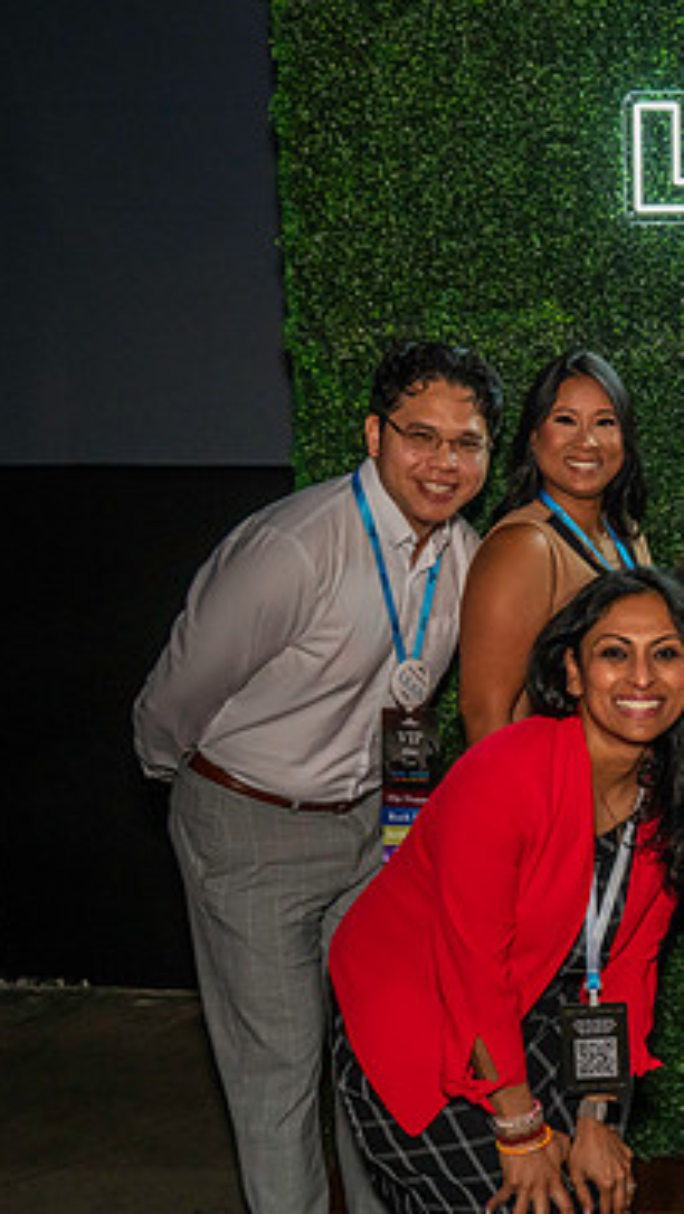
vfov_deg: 43.7
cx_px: 902
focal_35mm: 47
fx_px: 1513
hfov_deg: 22.6
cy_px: 632
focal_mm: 28
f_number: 5
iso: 3200
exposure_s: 1/100
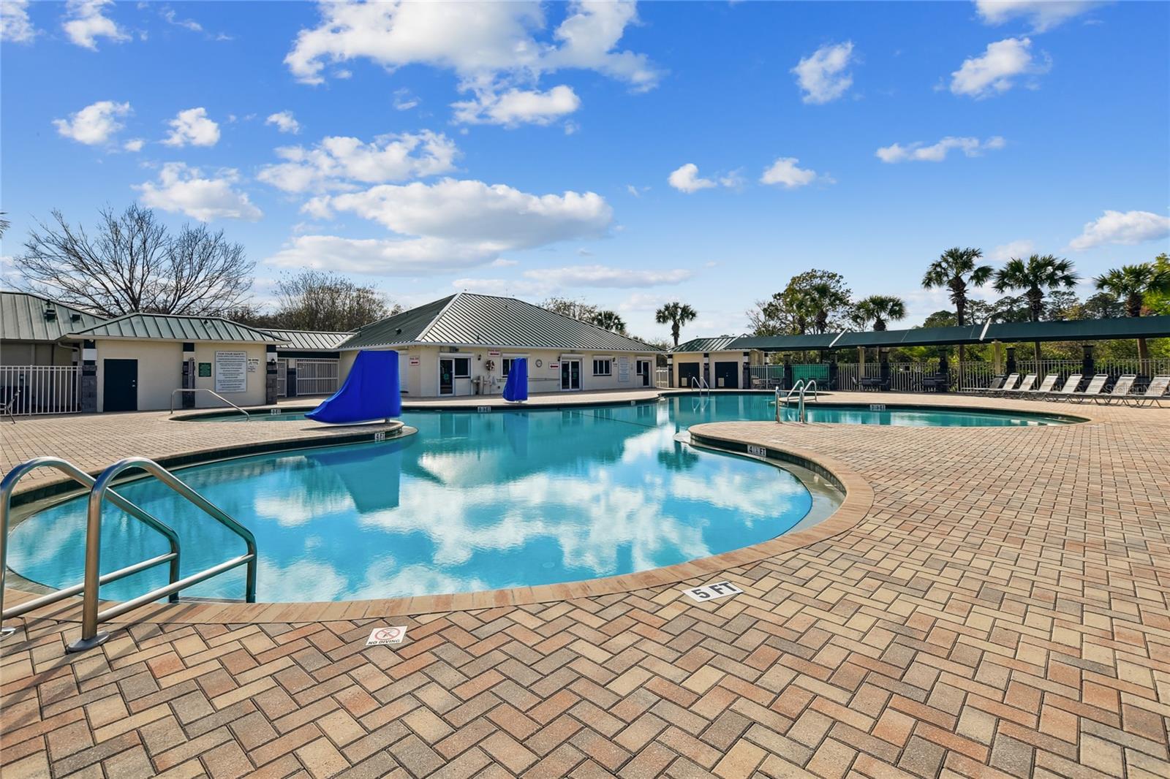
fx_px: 487
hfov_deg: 100.4
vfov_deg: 77.3
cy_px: 390
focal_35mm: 15
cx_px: 585
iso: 100
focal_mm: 10
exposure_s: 1/320
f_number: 6.3
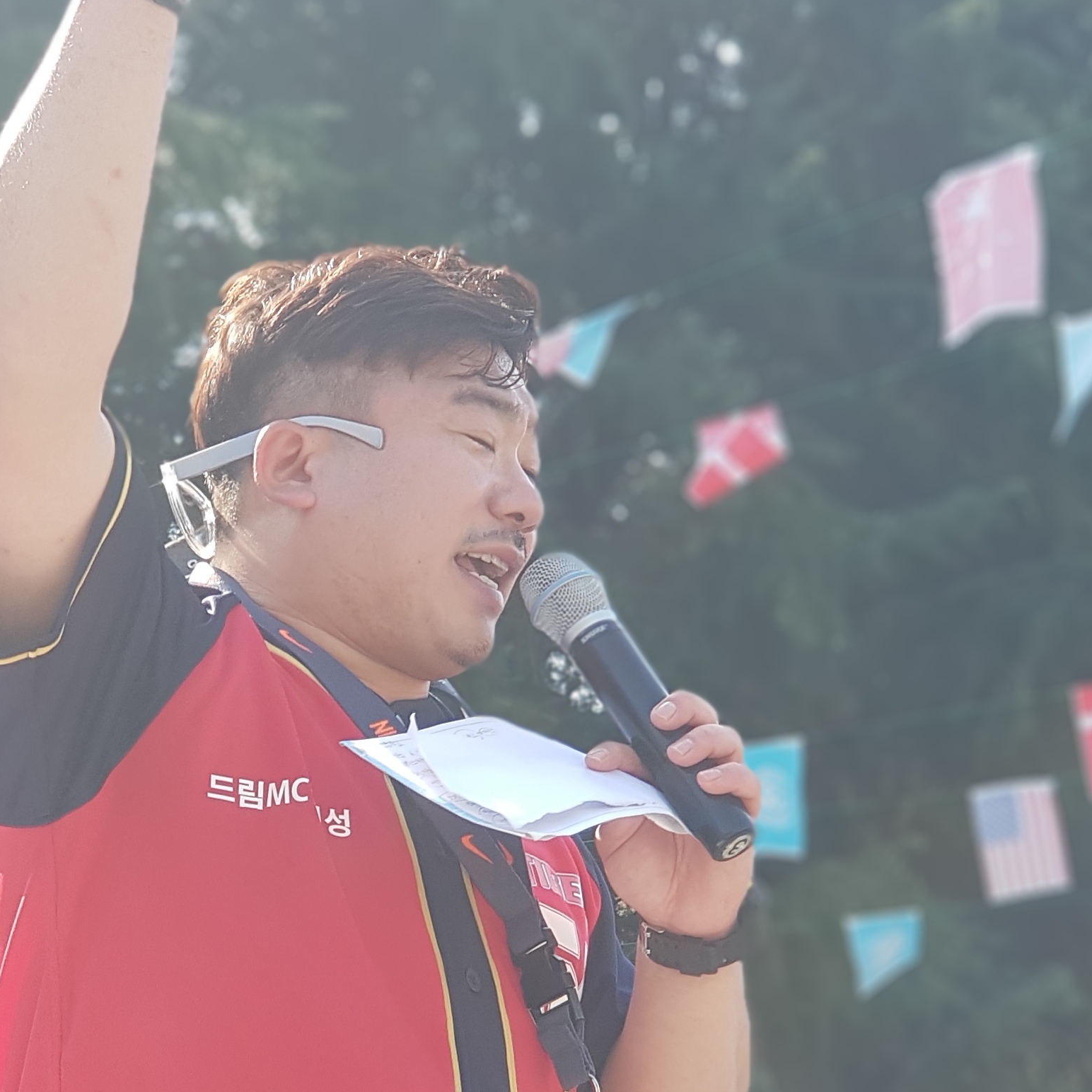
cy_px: 835
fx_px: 4283
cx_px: 201
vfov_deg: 14.5
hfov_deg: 14.4
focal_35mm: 120
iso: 25
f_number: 2.4
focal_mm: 6
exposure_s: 1/180
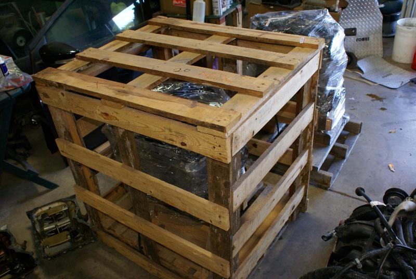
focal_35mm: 30
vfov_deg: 43.7
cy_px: 140
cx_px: 208
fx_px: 347
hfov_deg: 61.9
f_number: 5.6
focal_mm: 20
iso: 400
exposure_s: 1/60
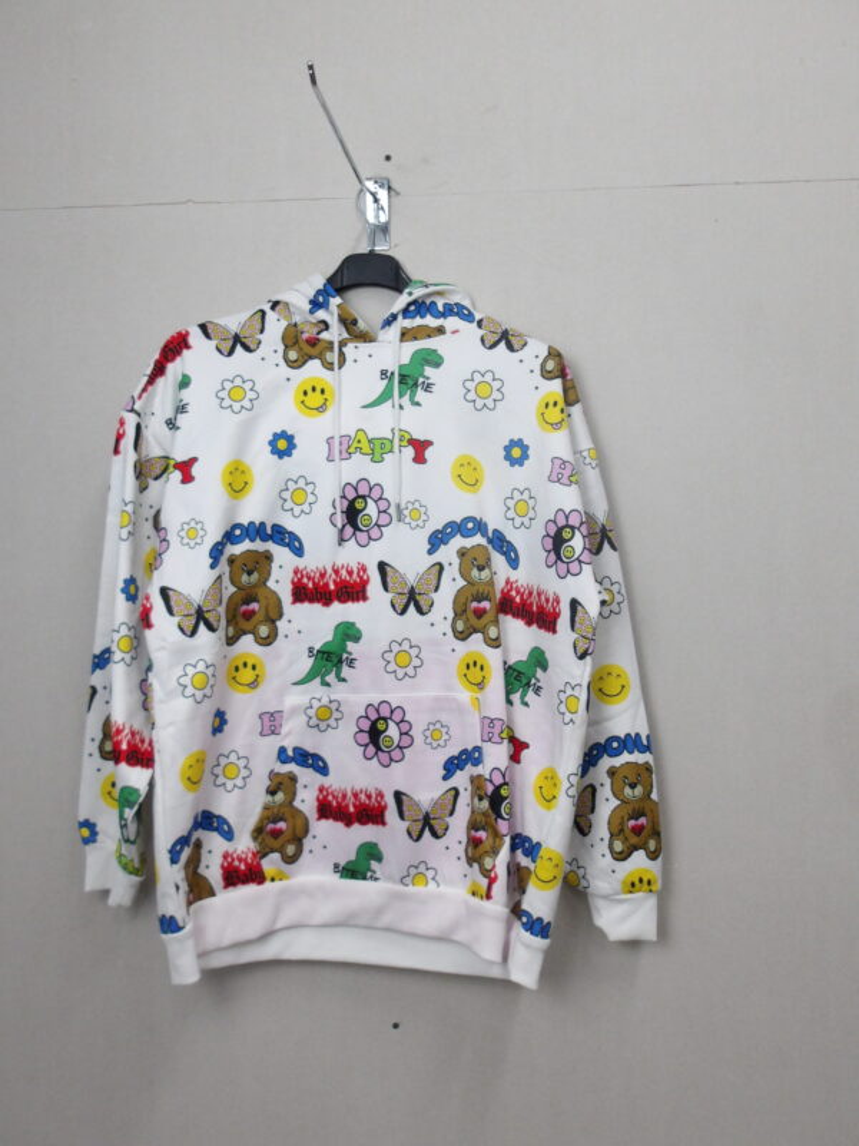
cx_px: 430
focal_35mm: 27
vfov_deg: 65.3
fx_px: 893
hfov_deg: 51.4
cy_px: 573
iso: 339
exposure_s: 1/60
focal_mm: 4.9
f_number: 3
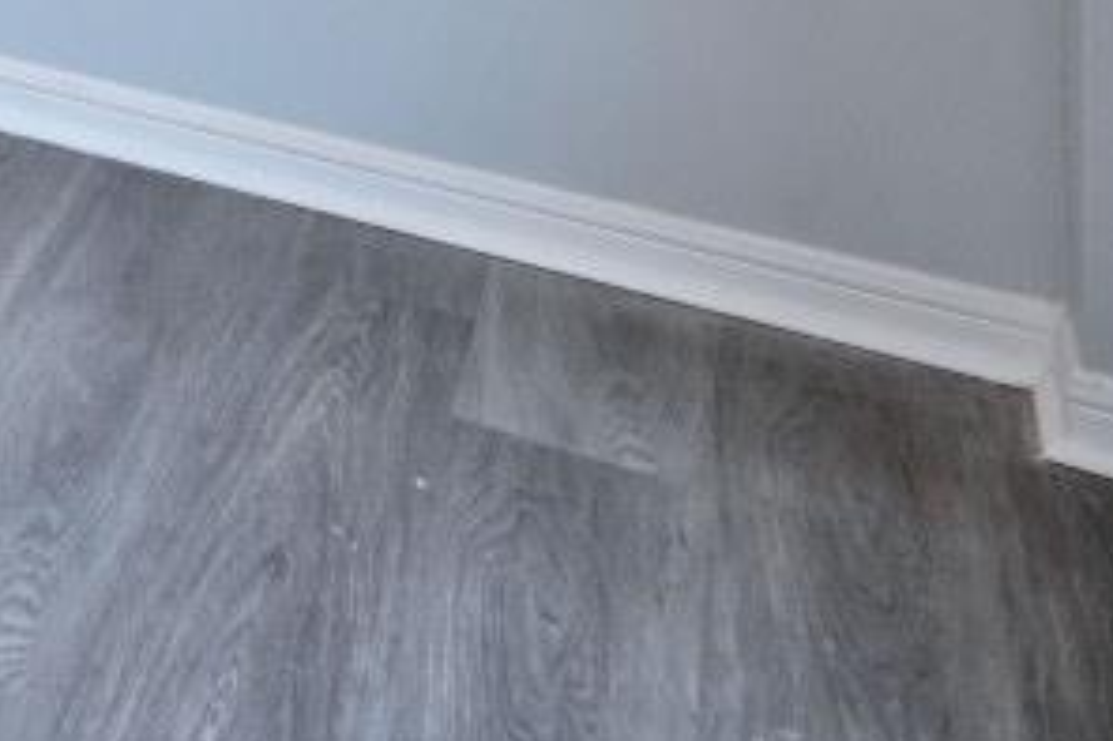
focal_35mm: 71
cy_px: -907
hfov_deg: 17.5
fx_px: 2194
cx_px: -1245
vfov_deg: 14.5
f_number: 4
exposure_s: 1/60
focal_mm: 14
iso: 280
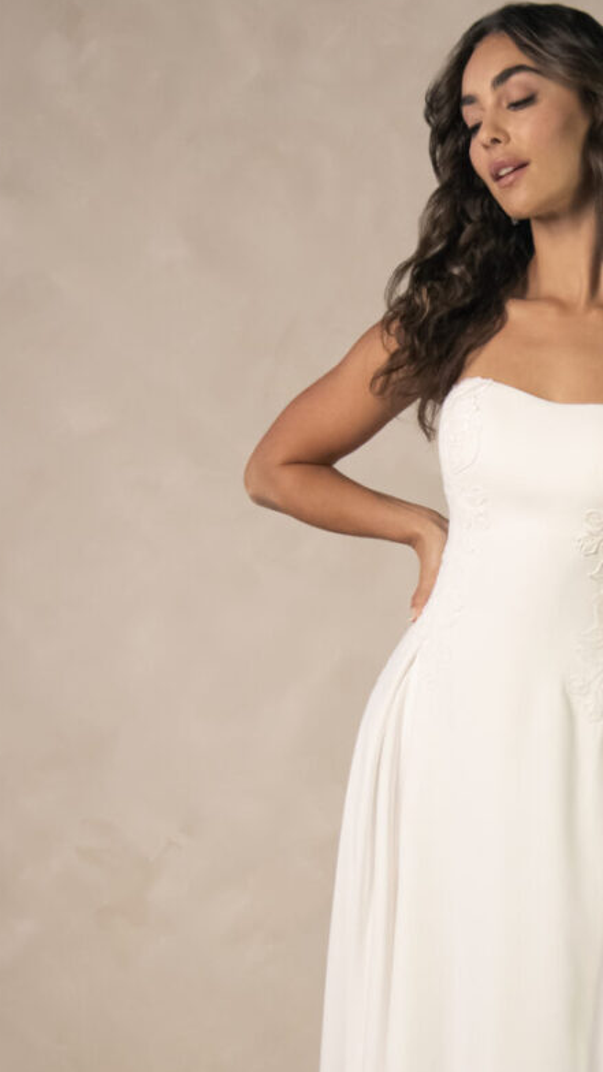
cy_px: 867
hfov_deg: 14.7
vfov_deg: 26.0
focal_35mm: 80
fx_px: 2274
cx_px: 682
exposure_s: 1/200
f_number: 6.3
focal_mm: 35
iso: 1600
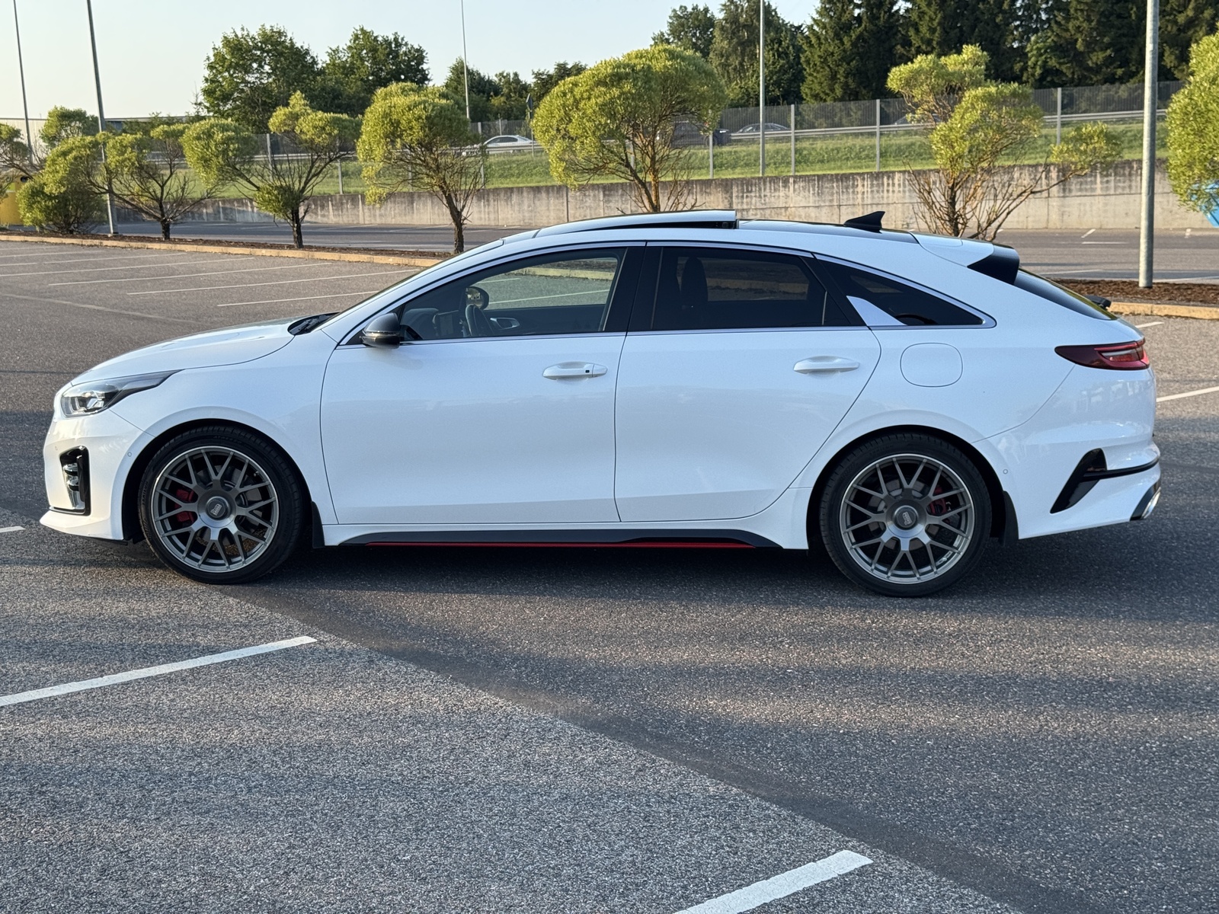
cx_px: 610
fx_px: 1690
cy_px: 457
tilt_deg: -8.8
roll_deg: +2.3
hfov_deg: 39.7
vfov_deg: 30.3
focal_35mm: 48
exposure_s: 1/1114
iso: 64
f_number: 1.78
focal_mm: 6.76
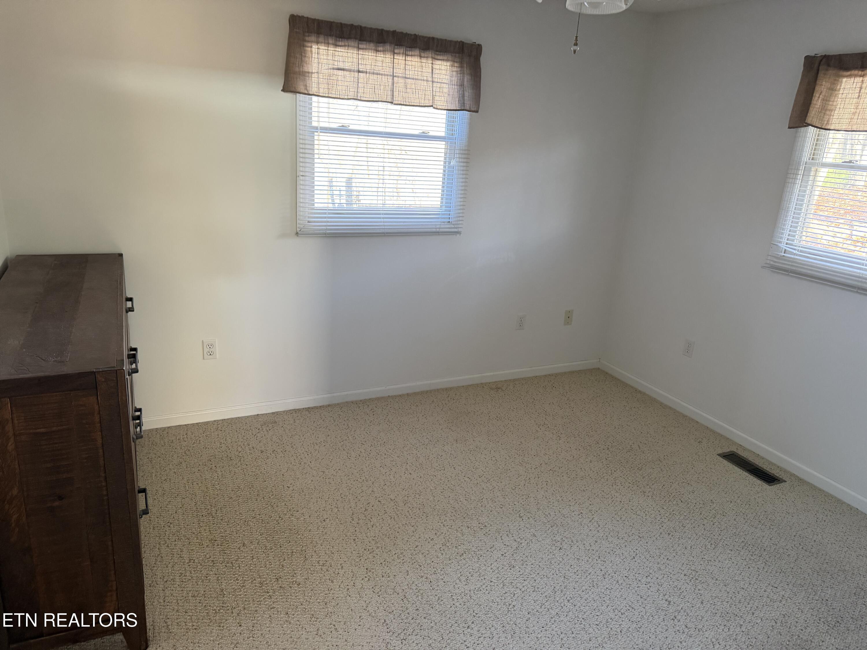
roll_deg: -5.1
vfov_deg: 56.8
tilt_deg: -15.9
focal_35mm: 24
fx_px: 601
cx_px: 434
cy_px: 325
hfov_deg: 71.6
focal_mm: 6.76
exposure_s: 1/60
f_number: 1.78
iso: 400
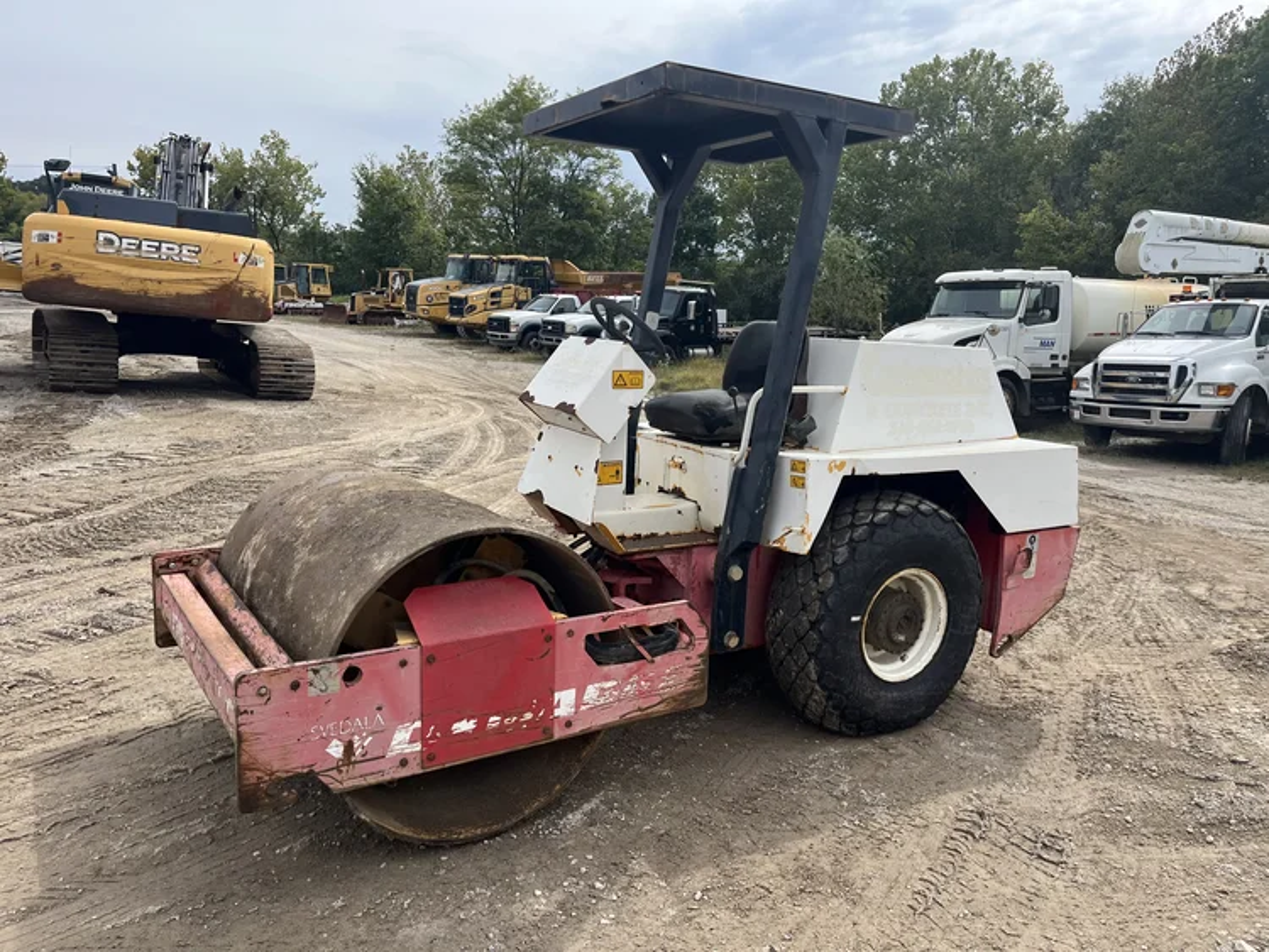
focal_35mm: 26
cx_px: 634
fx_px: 953
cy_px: 476
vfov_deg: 53.1
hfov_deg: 67.3
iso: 50
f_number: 1.6
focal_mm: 5.1
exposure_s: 1/3049
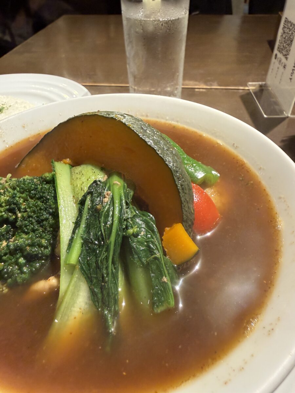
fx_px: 273
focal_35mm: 24
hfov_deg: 56.8
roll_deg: +0.1
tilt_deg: -39.6
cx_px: 148
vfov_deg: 71.6
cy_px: 196
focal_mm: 2.22
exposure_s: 1/50
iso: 320
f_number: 2.2
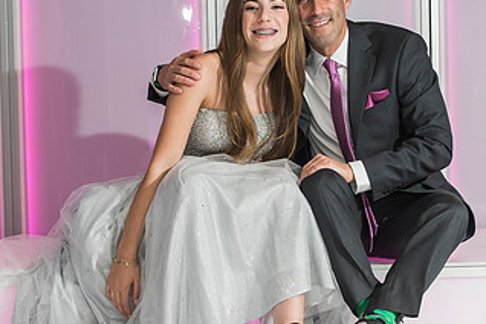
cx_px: 269
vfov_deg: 9.0
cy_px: 156
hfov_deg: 13.5
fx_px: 2052
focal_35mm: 152
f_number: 4.5
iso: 800
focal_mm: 80
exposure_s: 1/100
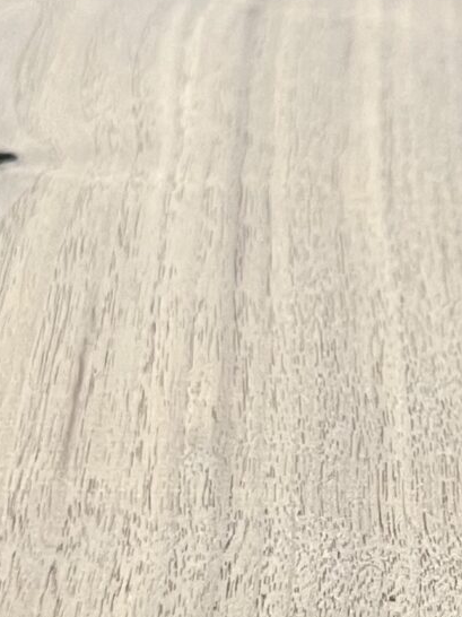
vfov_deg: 16.1
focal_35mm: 122
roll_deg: -1.1
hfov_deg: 12.1
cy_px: 363
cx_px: 391
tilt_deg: -28.3
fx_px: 2173
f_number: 1.5
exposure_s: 1/60
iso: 160
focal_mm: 5.7
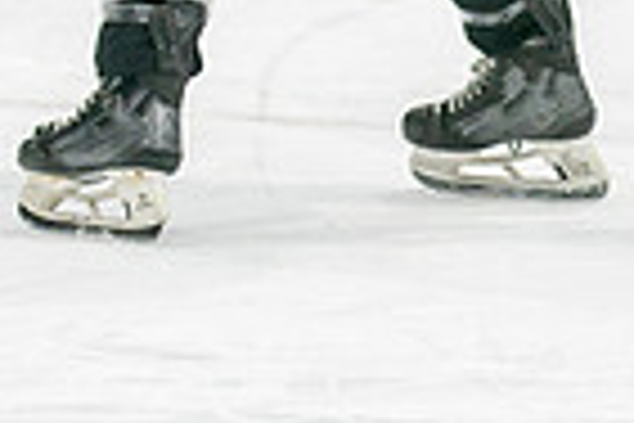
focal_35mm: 699
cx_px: 410
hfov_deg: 3.0
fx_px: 12309
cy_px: -353
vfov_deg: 2.0
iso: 640
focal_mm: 102
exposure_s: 1/640
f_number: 3.2
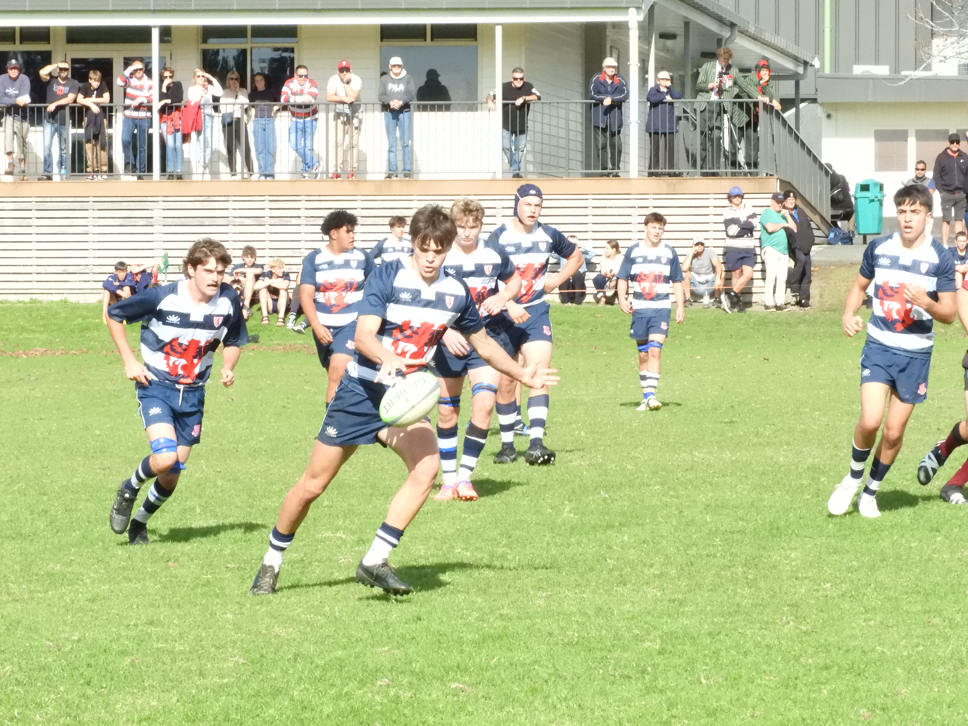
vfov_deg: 7.4
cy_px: 363
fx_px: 5593
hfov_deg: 9.9
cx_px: 484
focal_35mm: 200
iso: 1600
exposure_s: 1/2500
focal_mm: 35.8
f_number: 7.6
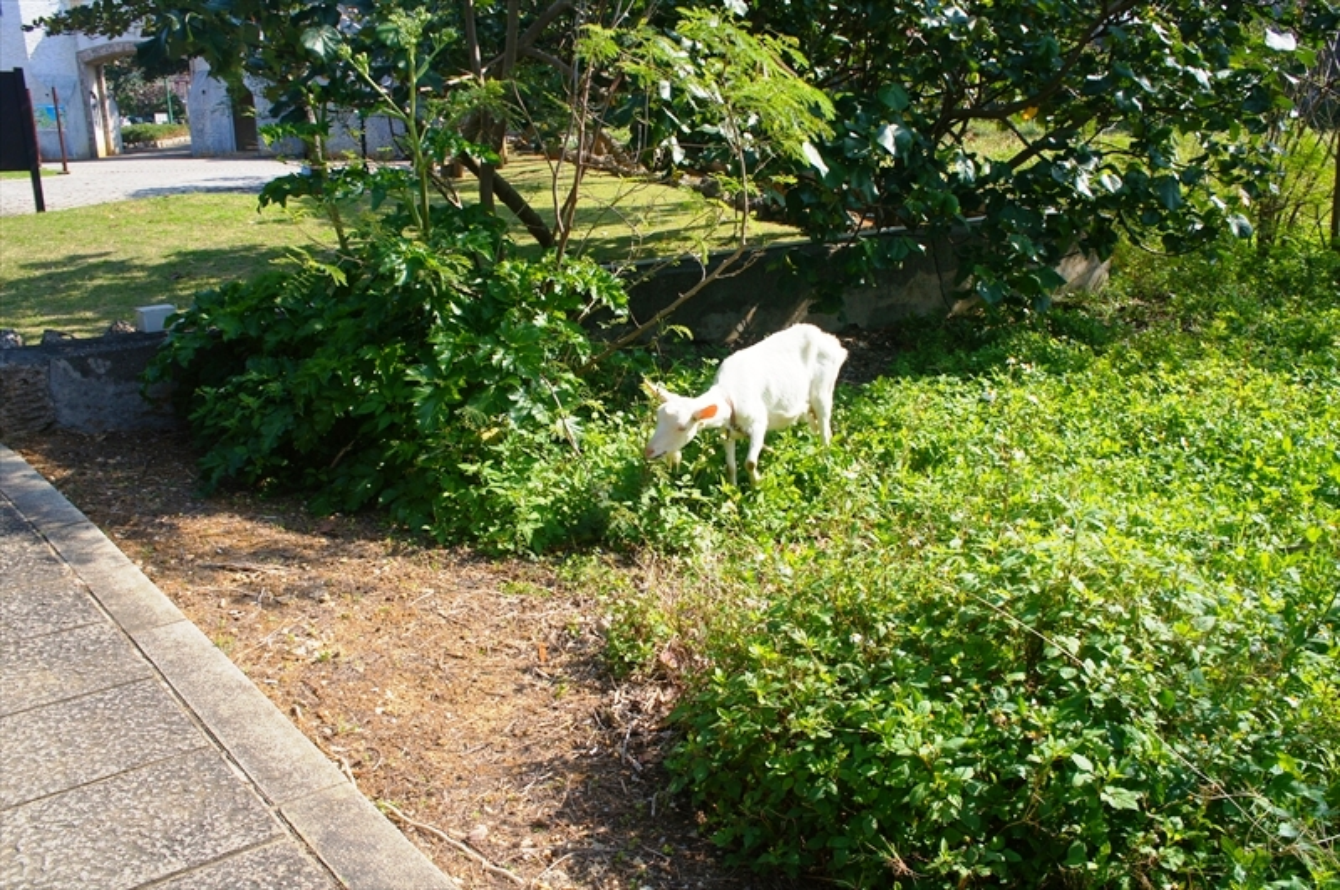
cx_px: 670
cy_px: 445
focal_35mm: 32
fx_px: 1171
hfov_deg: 59.6
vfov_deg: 41.6
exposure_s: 1/400
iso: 200
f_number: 6.3
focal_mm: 21
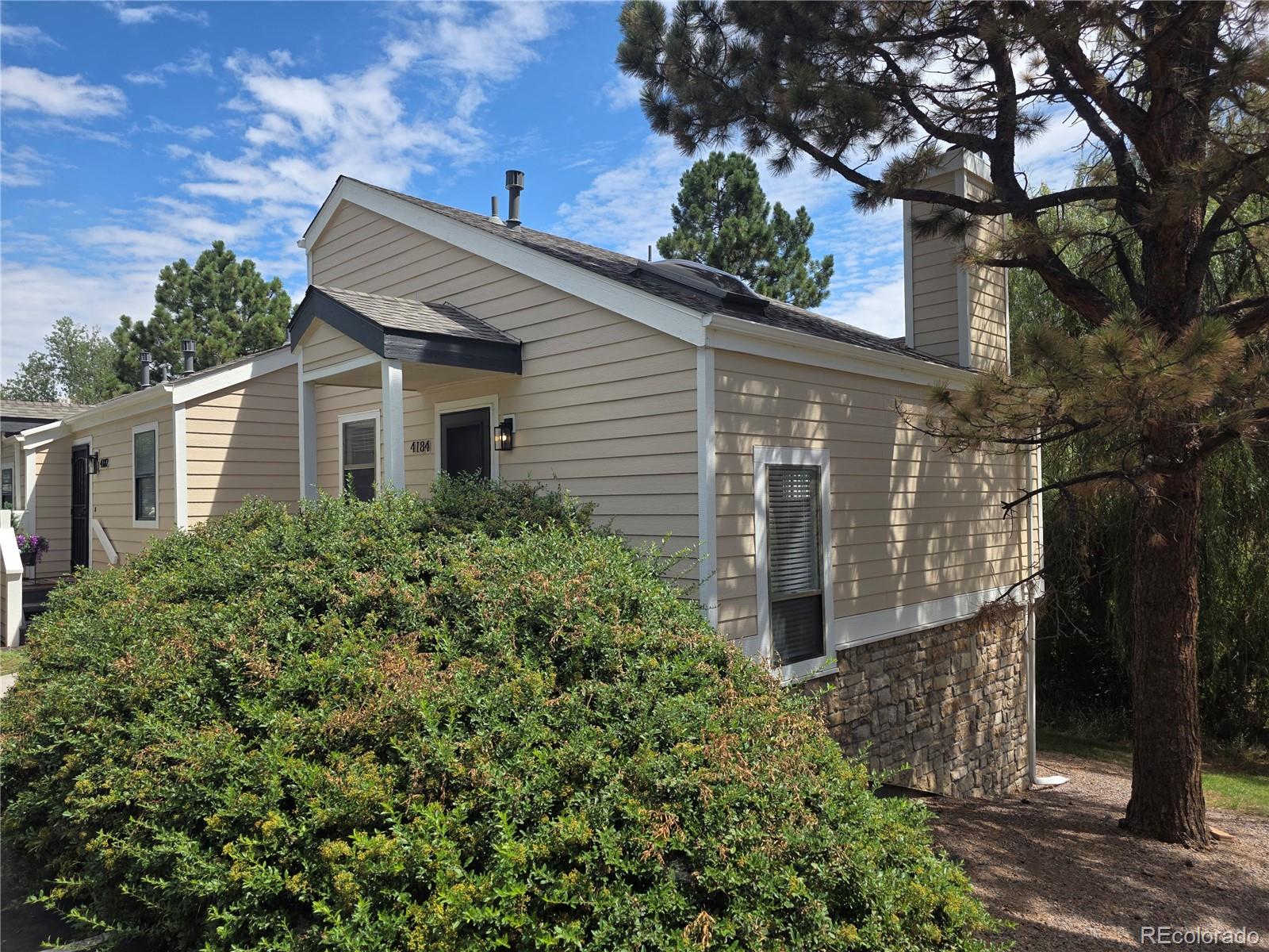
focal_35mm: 23
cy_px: 476
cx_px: 634
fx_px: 843
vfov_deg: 58.9
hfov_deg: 73.9
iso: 80
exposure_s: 1/4650
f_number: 1.7
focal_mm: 6.3
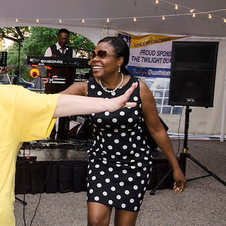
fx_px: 406
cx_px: 56
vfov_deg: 31.1
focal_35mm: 55
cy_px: 111
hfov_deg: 30.6
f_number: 8
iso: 800
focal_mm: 28
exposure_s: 1/60
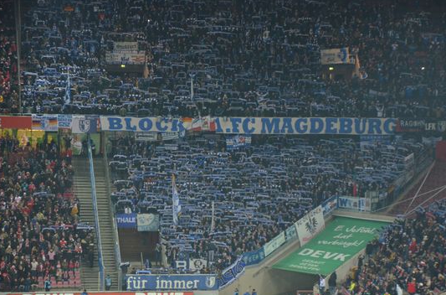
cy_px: 155
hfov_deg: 12.2
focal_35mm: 169
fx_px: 2082
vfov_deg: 8.1
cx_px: 229
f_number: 5.6
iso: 2000
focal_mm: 105
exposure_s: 1/125
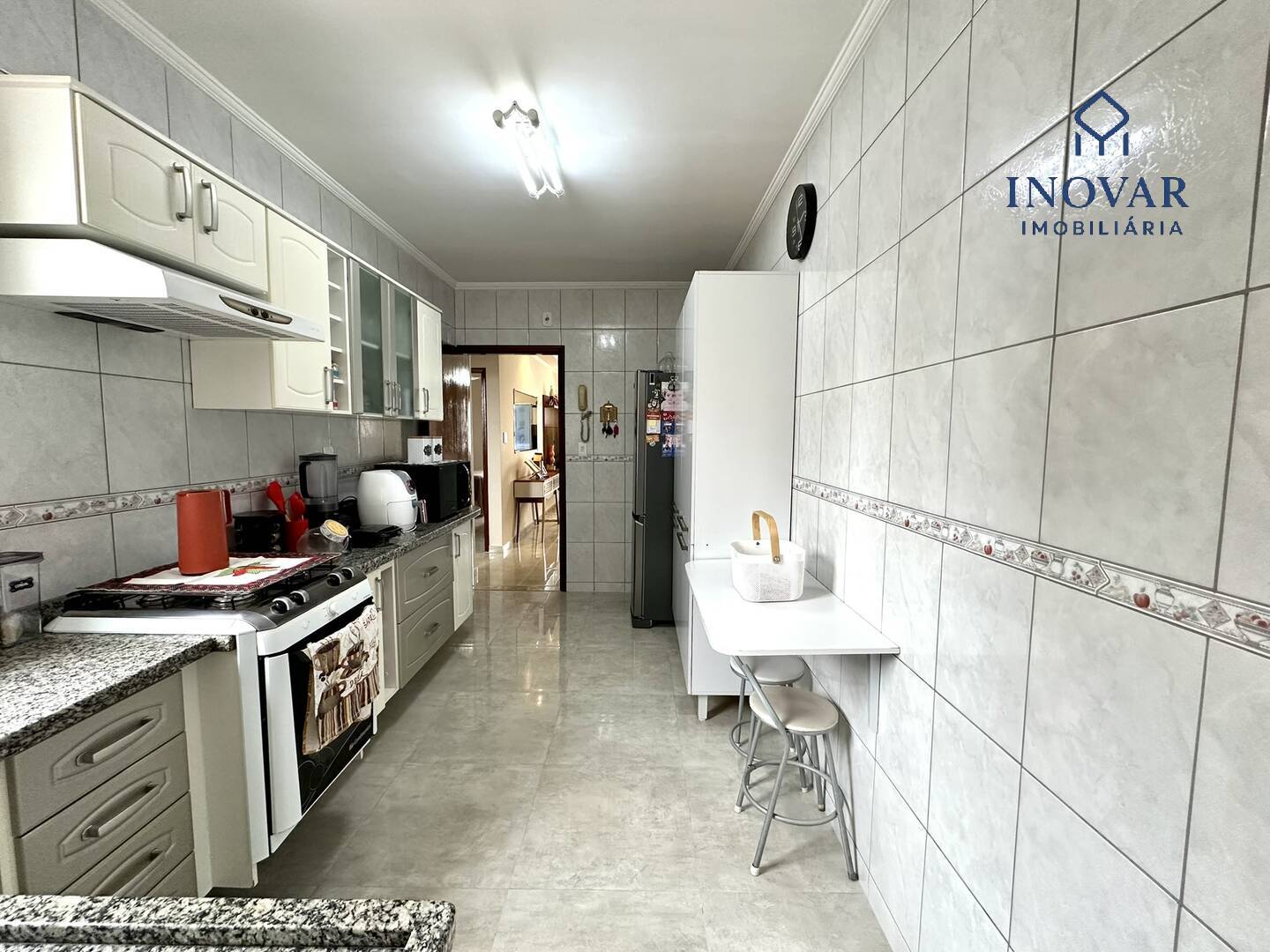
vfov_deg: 85.7
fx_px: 514
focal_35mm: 14
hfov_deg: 102.1
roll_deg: -0.9
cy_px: 476
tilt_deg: -4.7
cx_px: 635
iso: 250
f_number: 2.2
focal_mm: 2.22
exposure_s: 1/120
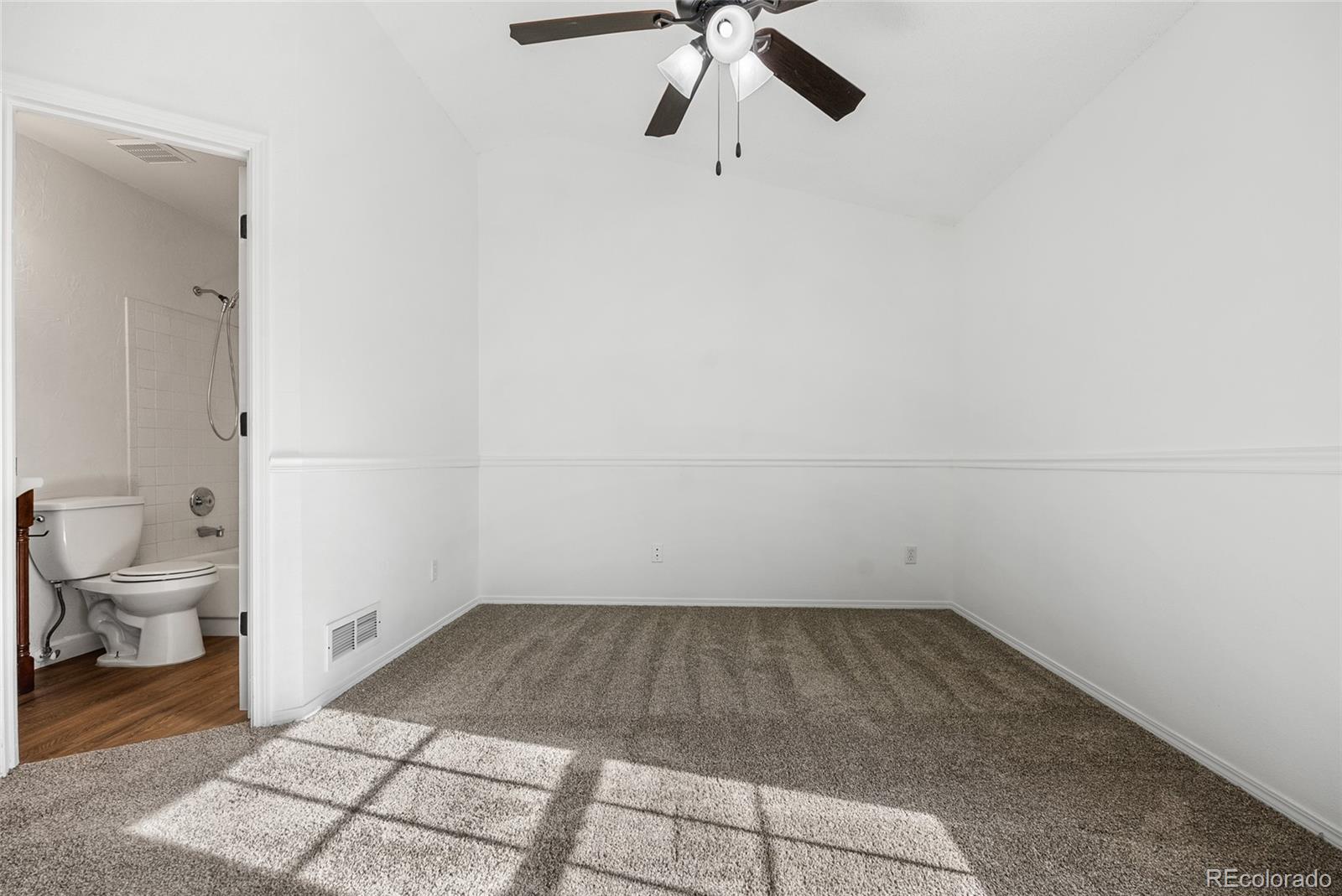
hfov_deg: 96.7
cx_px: 671
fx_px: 597
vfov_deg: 73.8
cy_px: 448
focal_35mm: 16
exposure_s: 1/400
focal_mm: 16
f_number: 8
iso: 200
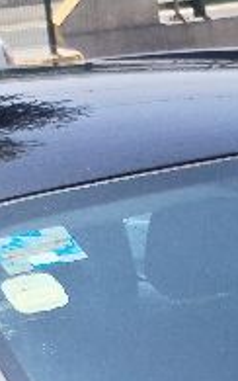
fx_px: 2095
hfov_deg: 6.2
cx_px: 558
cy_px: 684
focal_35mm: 202
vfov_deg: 9.8
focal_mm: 4.75
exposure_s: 1/1301
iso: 100
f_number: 1.8
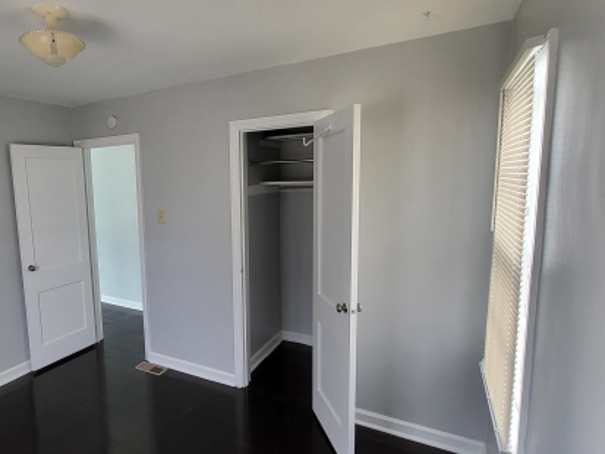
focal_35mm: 21
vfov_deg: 63.5
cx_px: 193
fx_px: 367
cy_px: 230
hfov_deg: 76.0
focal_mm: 1.74
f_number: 2.2
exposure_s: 1/60
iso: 100
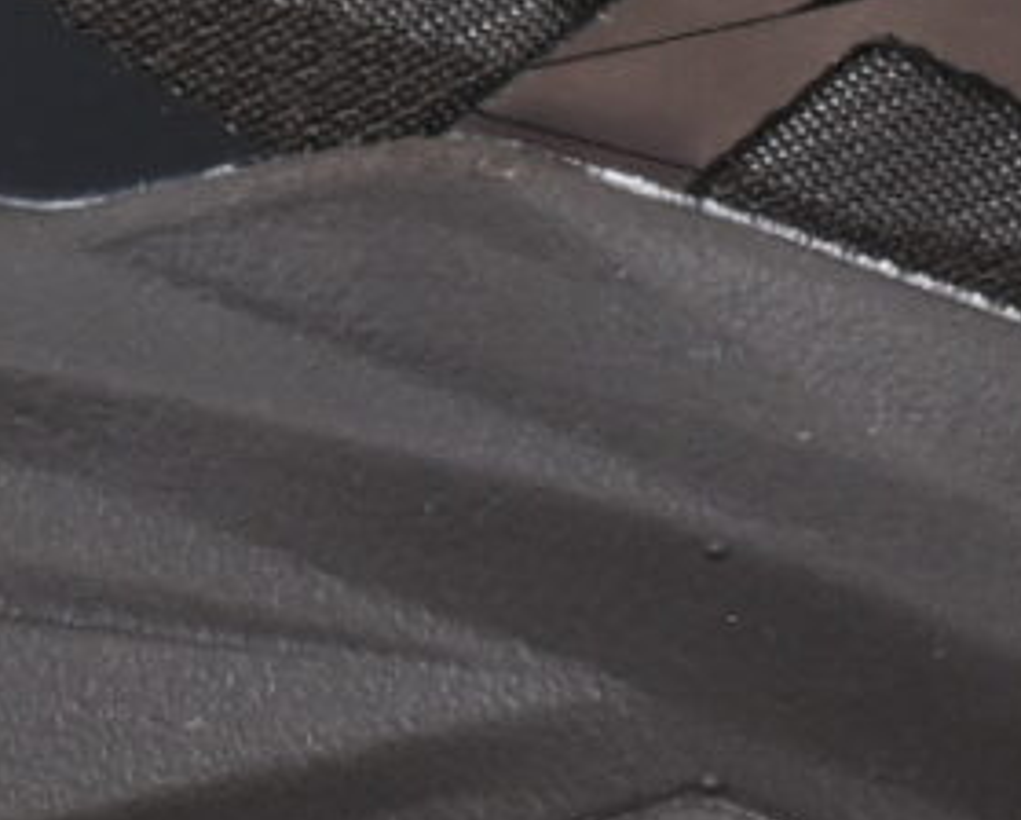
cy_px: -284
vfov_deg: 2.4
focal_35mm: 645
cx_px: 1186
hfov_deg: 3.0
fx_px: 19518
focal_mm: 50
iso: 160
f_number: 6.3
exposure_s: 1/60
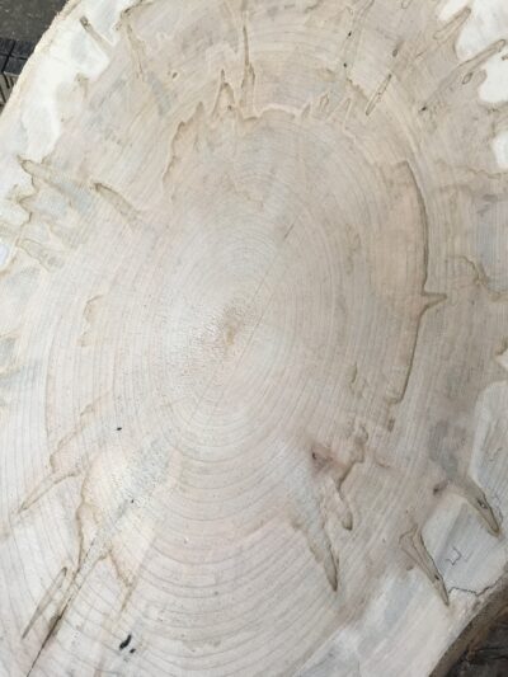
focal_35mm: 29
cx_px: 254
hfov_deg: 48.2
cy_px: 338
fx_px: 567
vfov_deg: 61.6
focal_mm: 4.15
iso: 40
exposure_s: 1/100
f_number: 2.2
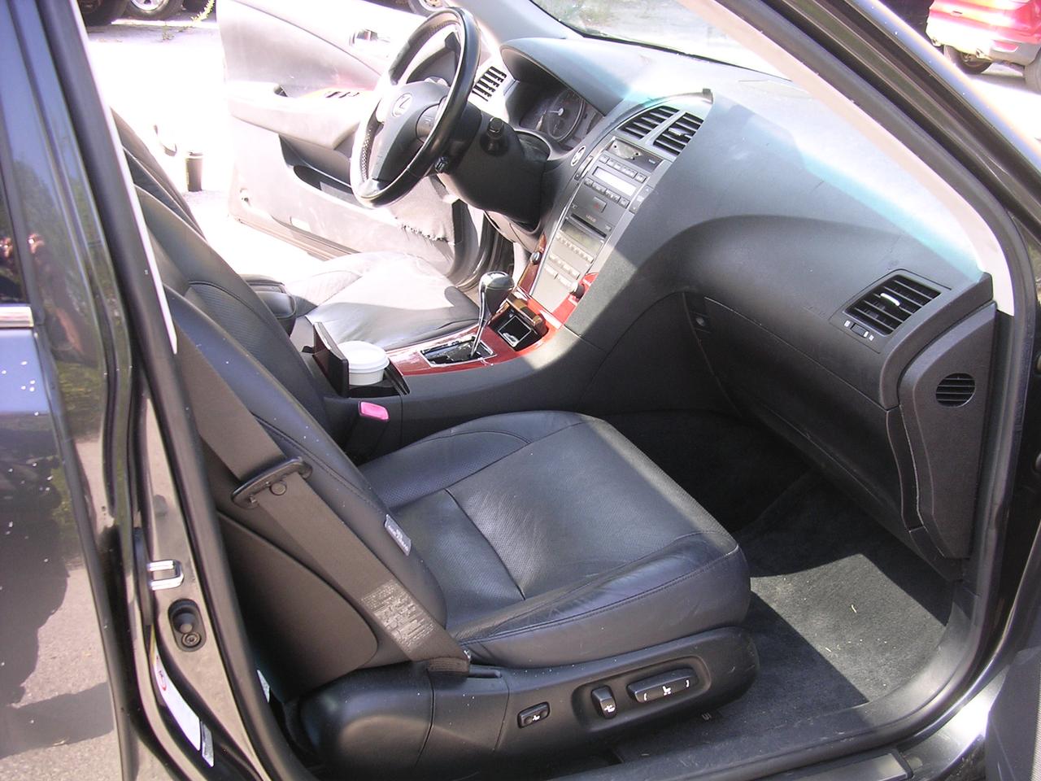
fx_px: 1143
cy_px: 390
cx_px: 520
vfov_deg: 37.7
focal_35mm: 38
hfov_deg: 49.0
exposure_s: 1/57.1
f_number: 2.8
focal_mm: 5.8
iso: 100
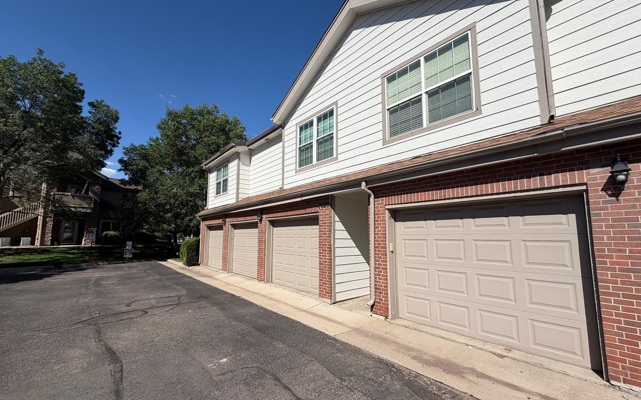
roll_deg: -0.1
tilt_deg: +7.8
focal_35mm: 15
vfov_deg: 74.7
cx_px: 319
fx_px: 262
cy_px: 208
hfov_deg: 101.5
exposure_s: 1/1145
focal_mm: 2.22
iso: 20
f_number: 2.2
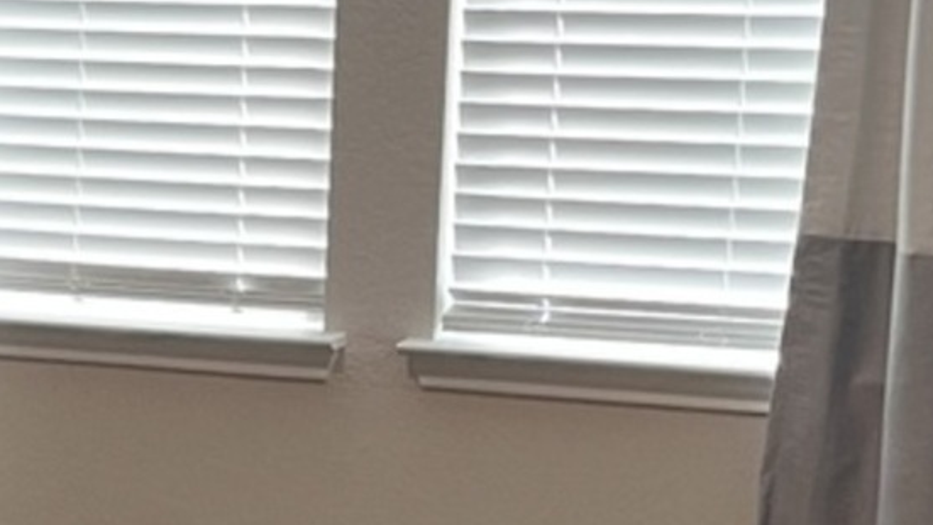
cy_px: -169
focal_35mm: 74
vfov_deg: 15.5
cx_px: -99
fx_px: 1831
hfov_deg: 26.3
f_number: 1.6
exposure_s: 1/60
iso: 80
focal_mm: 5.1
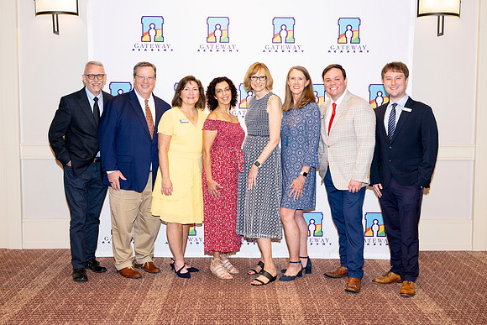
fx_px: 600
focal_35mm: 44
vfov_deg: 30.3
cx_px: 244
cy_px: 162
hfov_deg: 44.2
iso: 800
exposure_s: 1/200
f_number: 5.6
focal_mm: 43
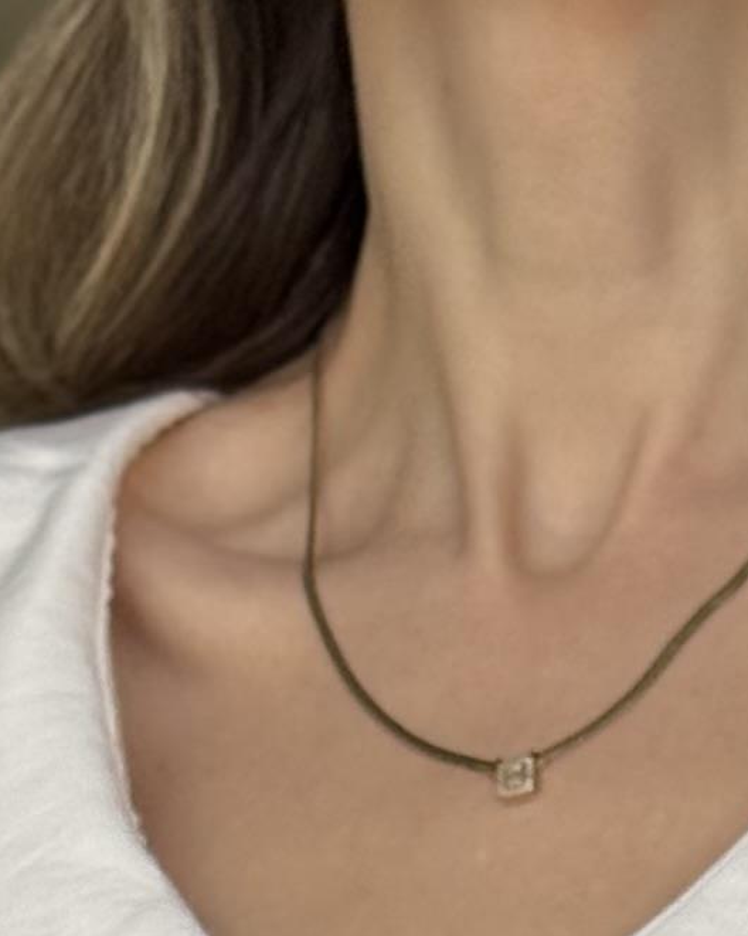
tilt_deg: -11.2
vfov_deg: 6.2
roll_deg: +0.1
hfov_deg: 5.4
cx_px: 520
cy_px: 2751
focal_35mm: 286
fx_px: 7922
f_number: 1.78
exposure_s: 1/121
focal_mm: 6.76
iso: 80
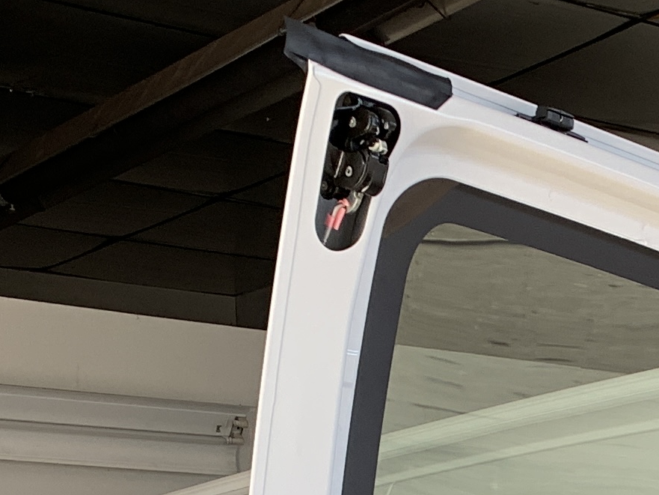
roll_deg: +1.0
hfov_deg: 15.2
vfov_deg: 11.1
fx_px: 2266
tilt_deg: -7.6
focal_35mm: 119
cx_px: 1005
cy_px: 1047
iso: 25
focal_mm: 4.25
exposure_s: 1/174
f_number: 1.8
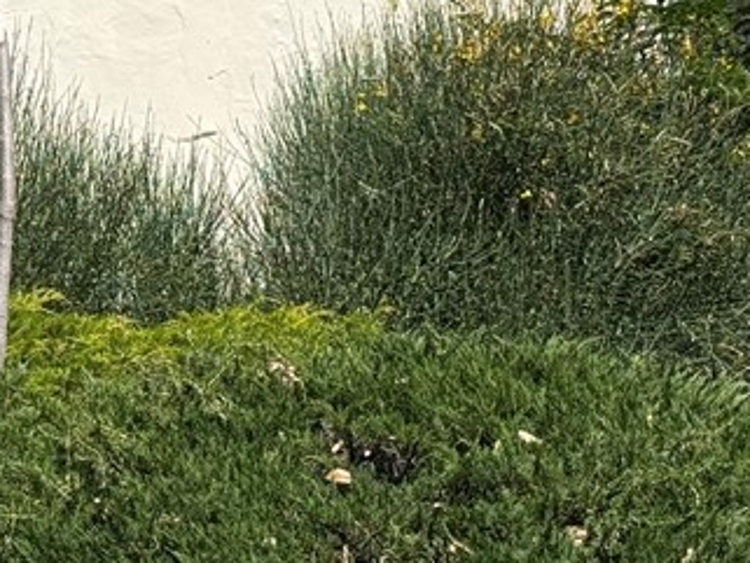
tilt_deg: +20.0
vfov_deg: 9.6
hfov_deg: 12.8
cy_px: -119
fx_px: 3316
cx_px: 82
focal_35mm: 153
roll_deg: +1.4
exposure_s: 1/7874
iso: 100
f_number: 1.78
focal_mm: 6.76
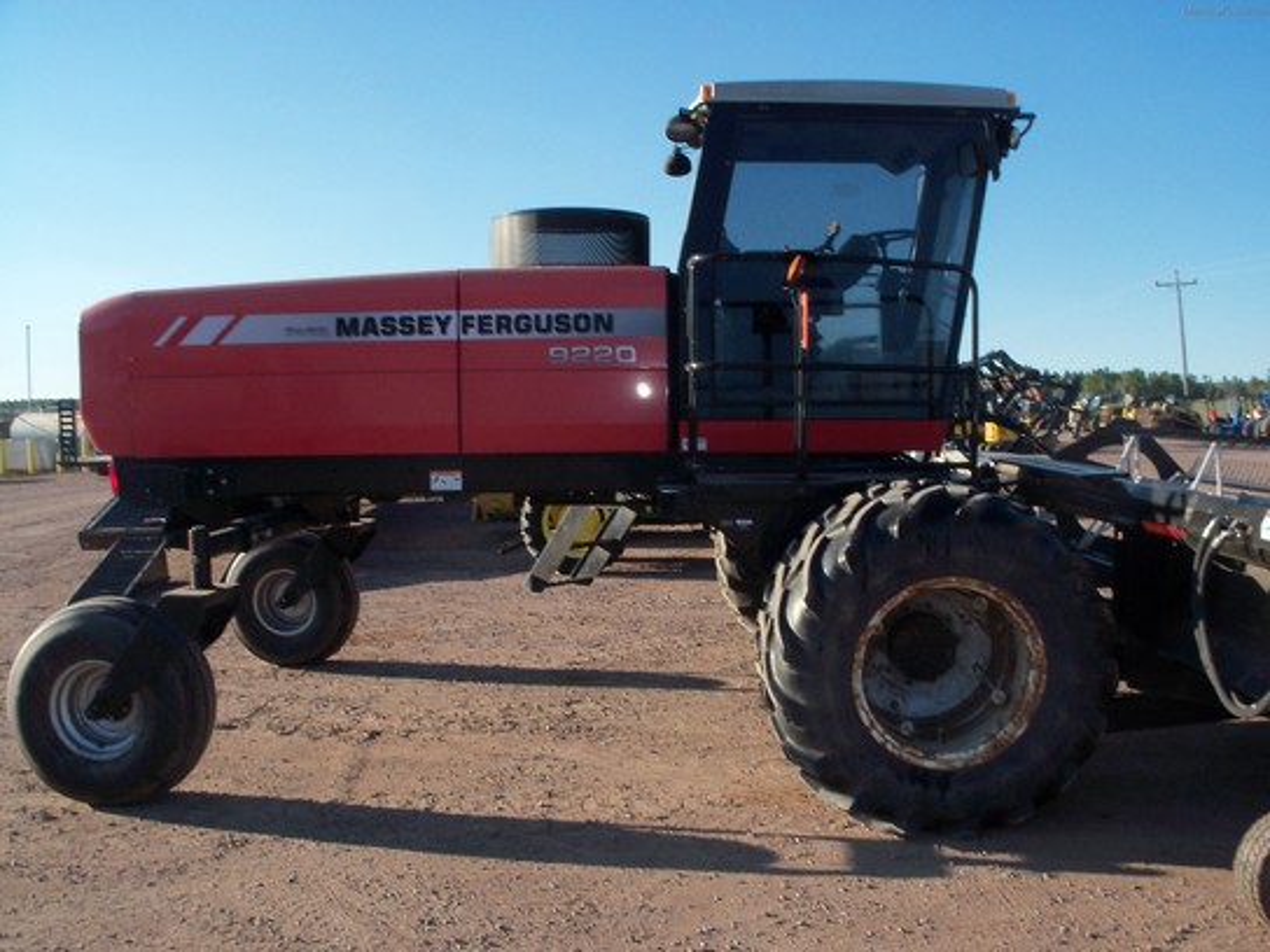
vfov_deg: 40.7
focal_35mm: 35
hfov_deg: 52.6
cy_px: 476
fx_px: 1284
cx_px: 635
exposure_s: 1/250
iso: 80
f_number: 5.5
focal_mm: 6.3
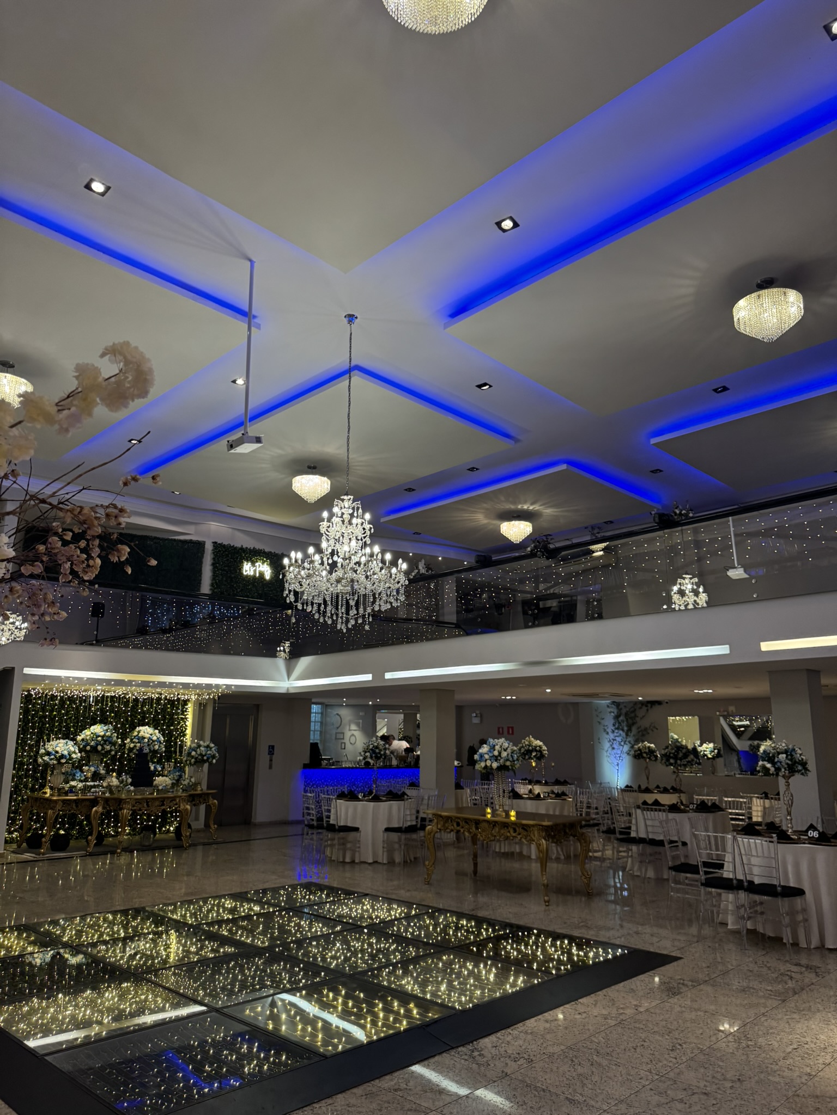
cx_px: 418
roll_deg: +0.6
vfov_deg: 71.6
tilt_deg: +13.4
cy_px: 558
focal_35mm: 24
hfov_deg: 56.8
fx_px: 774
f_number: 1.78
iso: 250
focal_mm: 6.76
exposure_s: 1/60
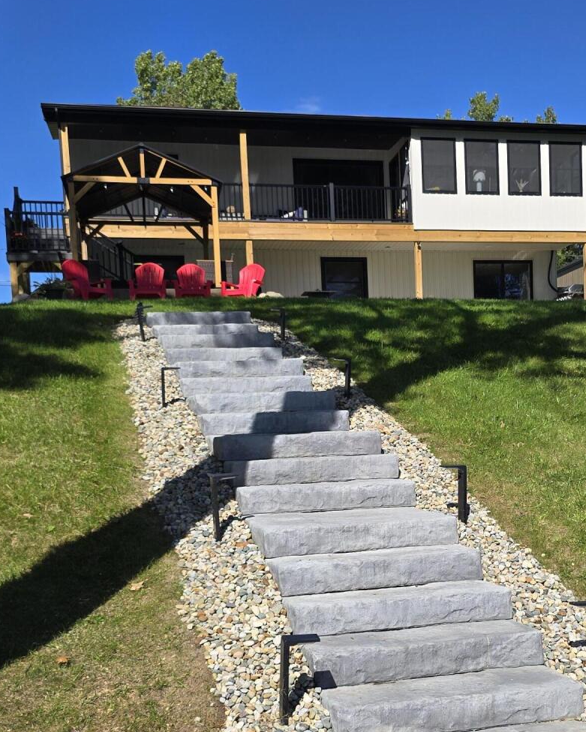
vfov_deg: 39.8
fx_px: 997
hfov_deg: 32.5
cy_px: 499
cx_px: 386
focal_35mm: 46
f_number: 1.7
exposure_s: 1/950
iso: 12
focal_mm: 6.3
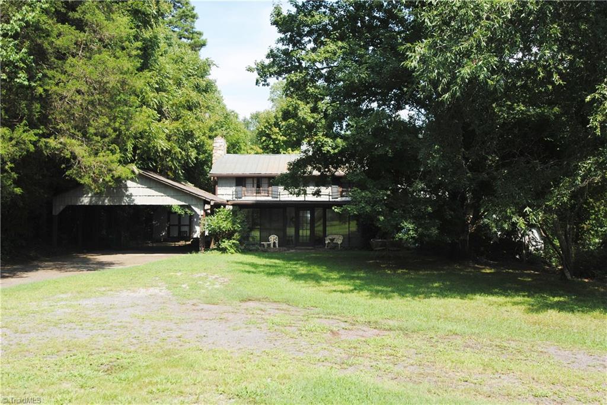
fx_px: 607
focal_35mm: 36
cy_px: 202
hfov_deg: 53.1
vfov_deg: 36.9
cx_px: 304
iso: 100
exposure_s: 1/160
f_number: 6.3
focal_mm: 24
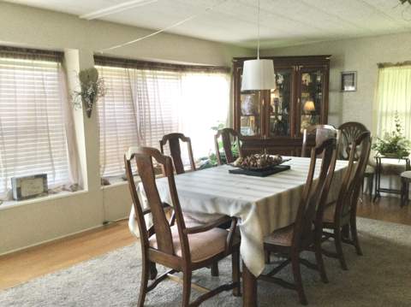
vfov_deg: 45.4
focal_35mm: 31
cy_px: 154
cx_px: 206
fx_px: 368
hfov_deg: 58.4
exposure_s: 1/30
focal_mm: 3.3
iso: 100
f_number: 2.4
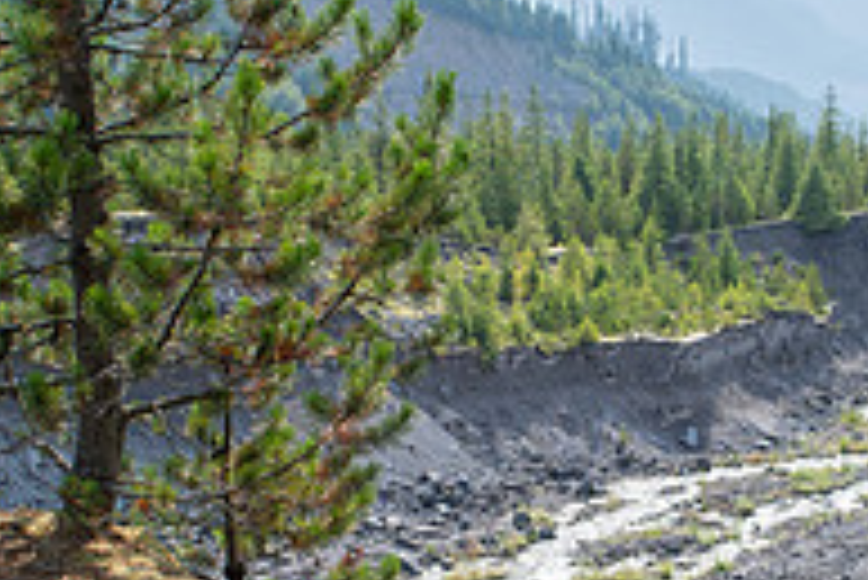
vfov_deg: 18.8
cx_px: 490
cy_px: 472
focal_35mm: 72
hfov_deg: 28.0
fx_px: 1737
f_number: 5
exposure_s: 1/1250
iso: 200
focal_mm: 16
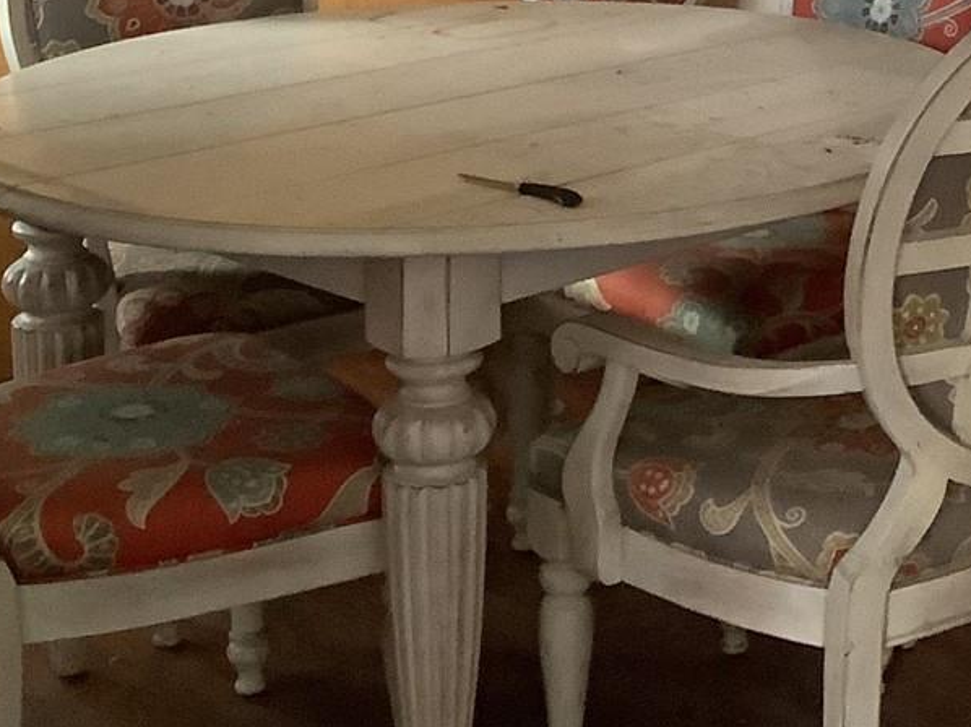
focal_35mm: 83
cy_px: -112
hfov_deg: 22.5
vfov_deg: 17.1
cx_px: 1021
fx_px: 2327
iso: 320
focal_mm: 3.3
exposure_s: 1/50
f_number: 2.4
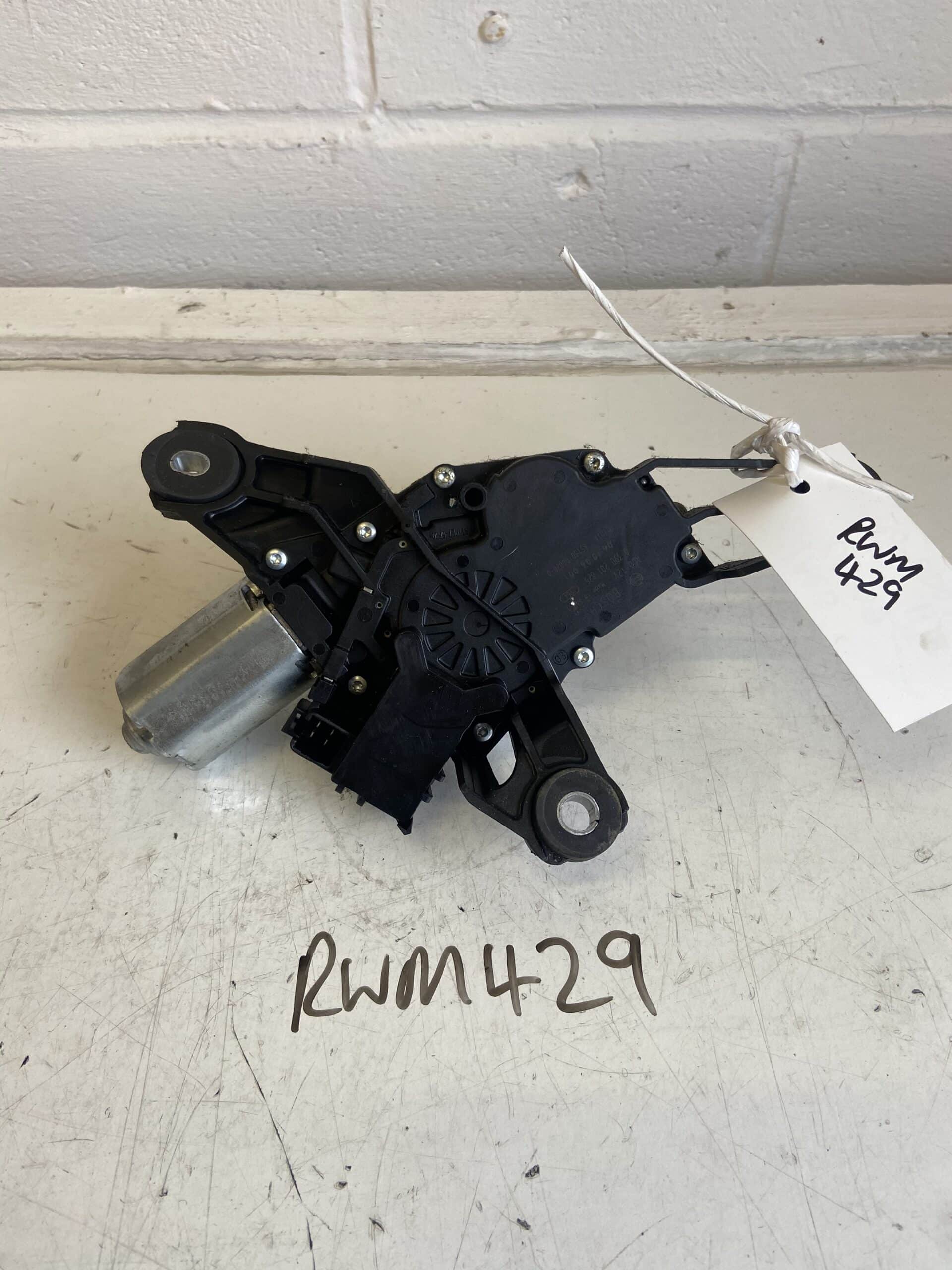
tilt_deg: -47.8
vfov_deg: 67.3
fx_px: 953
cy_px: 635
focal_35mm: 26
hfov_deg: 53.1
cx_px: 476
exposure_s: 1/100
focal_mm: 4.25
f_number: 1.8
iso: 64
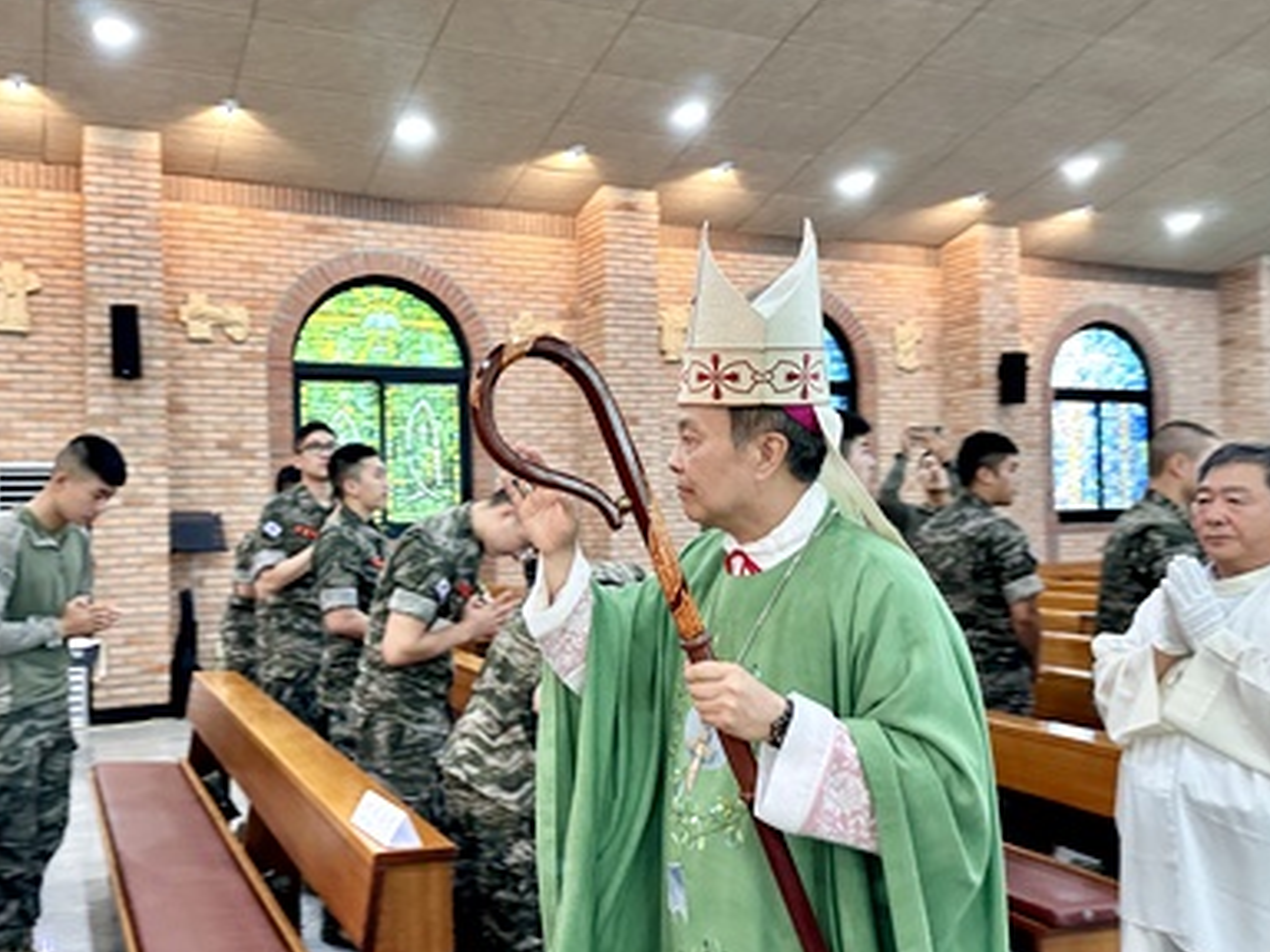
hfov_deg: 69.4
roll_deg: +0.5
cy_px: 473
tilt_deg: +1.0
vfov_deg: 54.9
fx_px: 917
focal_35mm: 25
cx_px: 632
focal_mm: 6.86
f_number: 1.78
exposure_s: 1/60
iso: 200
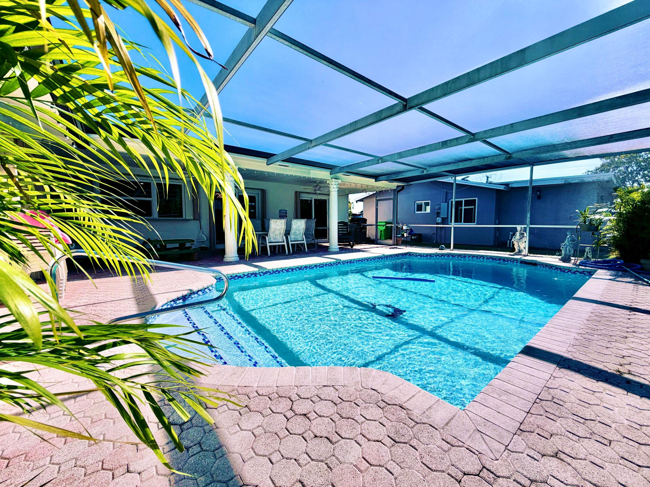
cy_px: 244
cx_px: 325
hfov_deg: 102.1
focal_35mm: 14
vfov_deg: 85.7
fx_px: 263
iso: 25
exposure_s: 1/770
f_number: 2.2
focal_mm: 2.22
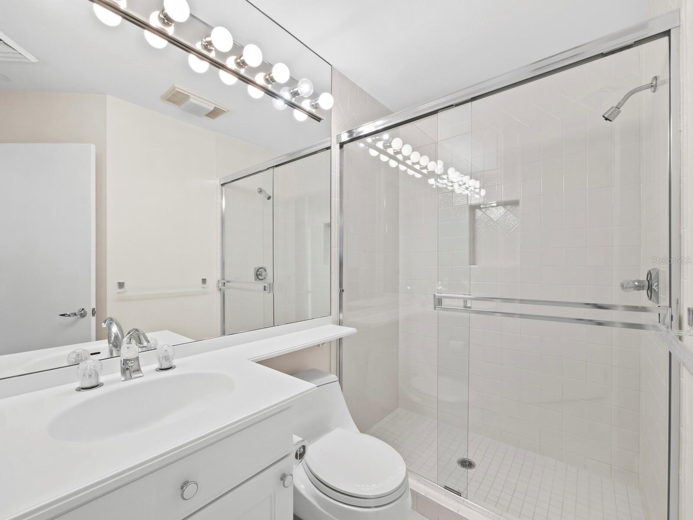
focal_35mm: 14
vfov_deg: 85.7
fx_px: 280
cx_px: 346
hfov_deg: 102.0
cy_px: 260
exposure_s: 1/8
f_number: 11
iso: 400
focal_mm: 7
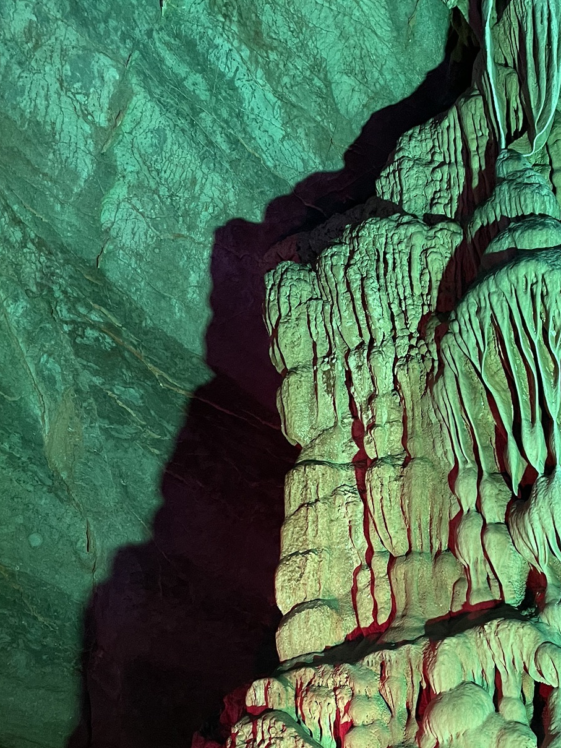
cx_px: 416
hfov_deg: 33.0
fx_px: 929
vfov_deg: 43.4
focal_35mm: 43
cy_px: 484
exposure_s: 1/50
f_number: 1.6
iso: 400
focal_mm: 5.1
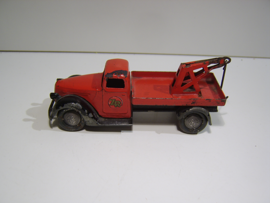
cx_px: 135
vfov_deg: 45.4
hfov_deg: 58.4
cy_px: 102
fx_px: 242
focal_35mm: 31
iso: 71
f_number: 2.7
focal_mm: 8.13
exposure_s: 1/27
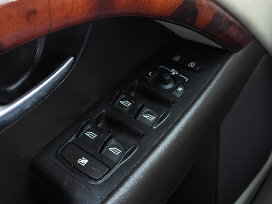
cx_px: 136
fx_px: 393
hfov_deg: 38.2
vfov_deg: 29.1
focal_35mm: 50
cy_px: 102
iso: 125
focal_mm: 9
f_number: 3.2
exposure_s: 1/30
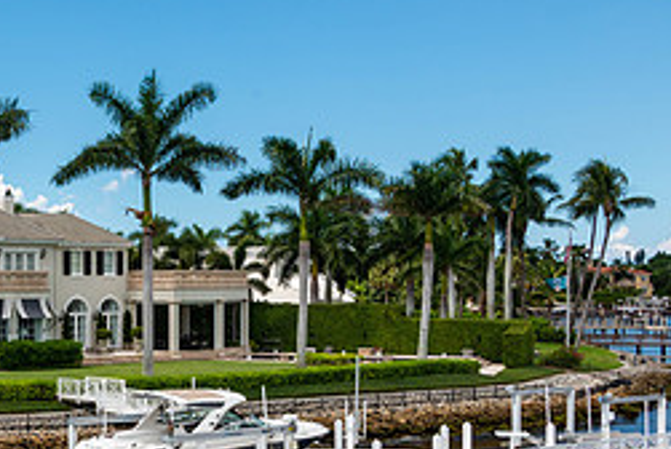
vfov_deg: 20.9
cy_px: 306
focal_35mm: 65
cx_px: -5
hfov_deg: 28.9
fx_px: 1213
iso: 100
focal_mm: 28
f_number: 11
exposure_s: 1/160
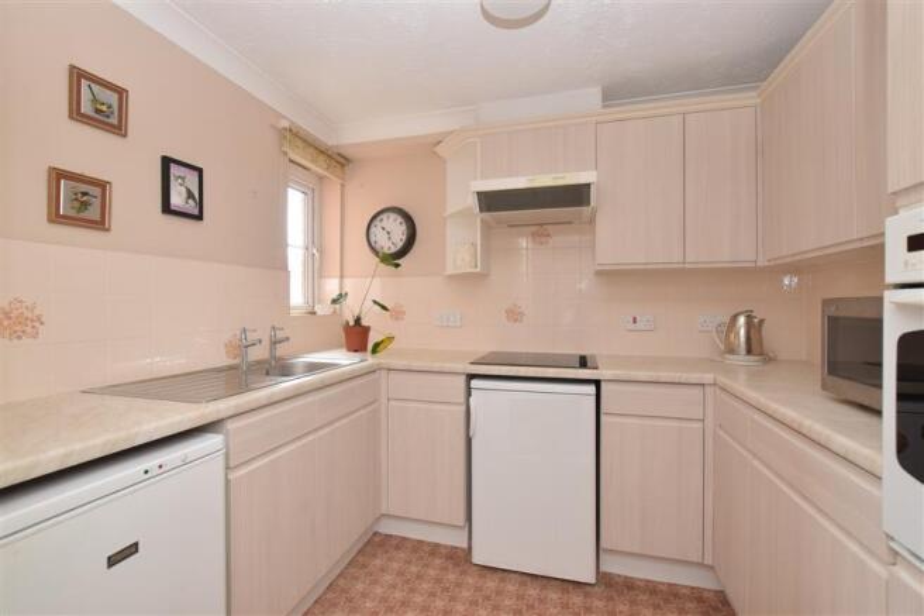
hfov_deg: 100.4
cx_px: 462
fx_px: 385
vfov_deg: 77.3
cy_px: 308
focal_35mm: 15
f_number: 8
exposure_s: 1/20
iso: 500
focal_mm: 10
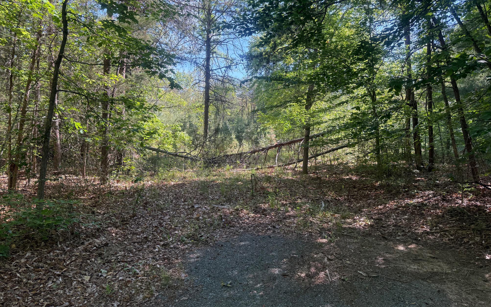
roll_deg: -0.6
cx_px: 251
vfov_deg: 47.5
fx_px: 348
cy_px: 140
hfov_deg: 70.4
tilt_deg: +0.7
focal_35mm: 26
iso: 100
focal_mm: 6.76
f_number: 1.78
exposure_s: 1/497
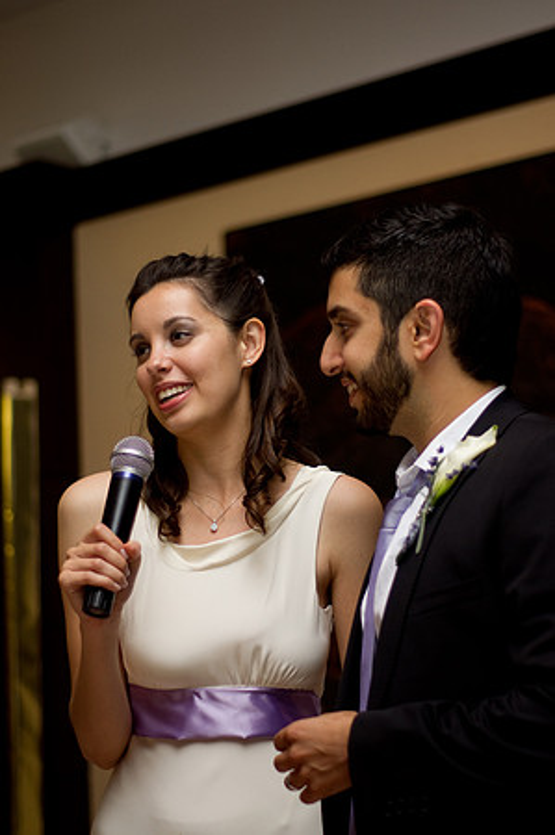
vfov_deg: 27.0
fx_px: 1738
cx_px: 278
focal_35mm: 75
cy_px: 418
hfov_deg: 18.1
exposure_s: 1/160
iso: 400
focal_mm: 50
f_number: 1.7
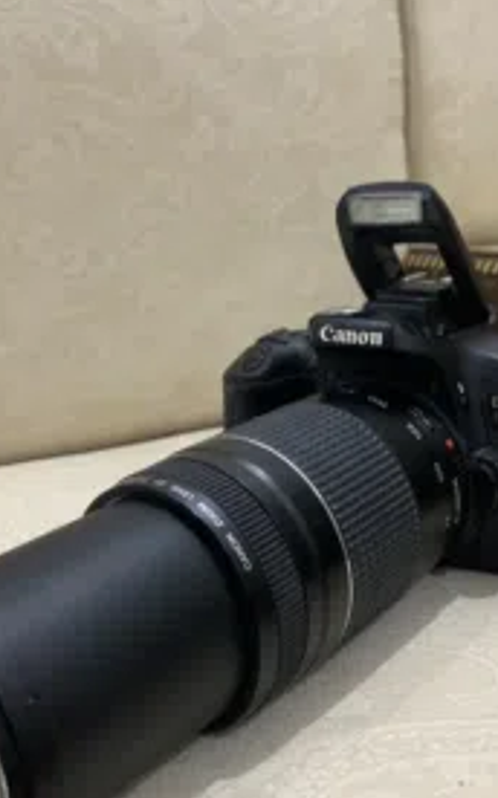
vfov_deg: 49.2
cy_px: 347
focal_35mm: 40
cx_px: 278
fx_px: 870
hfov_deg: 31.9
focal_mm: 4.25
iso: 125
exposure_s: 1/50
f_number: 1.8
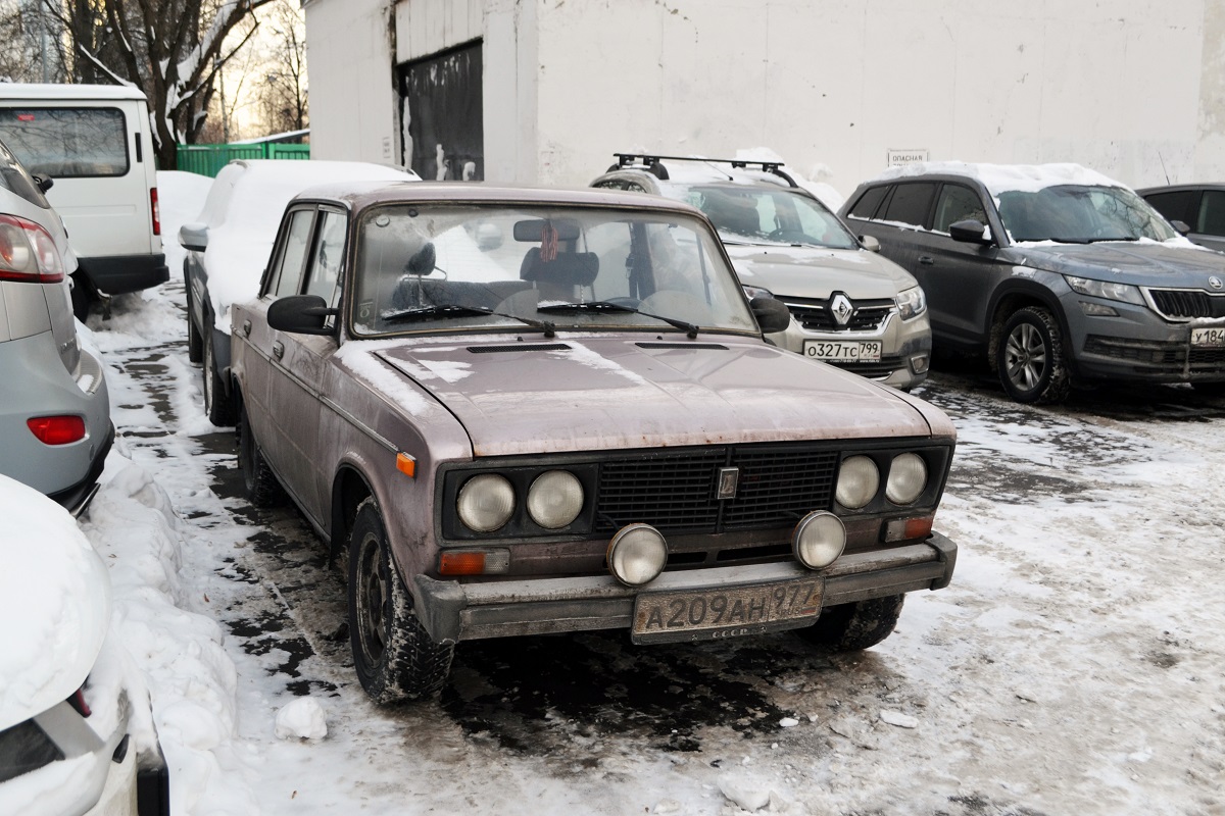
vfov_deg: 34.2
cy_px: 408
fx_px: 1327
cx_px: 612
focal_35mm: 39
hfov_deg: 49.6
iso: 400
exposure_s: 1/125
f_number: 5.6
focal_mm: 26
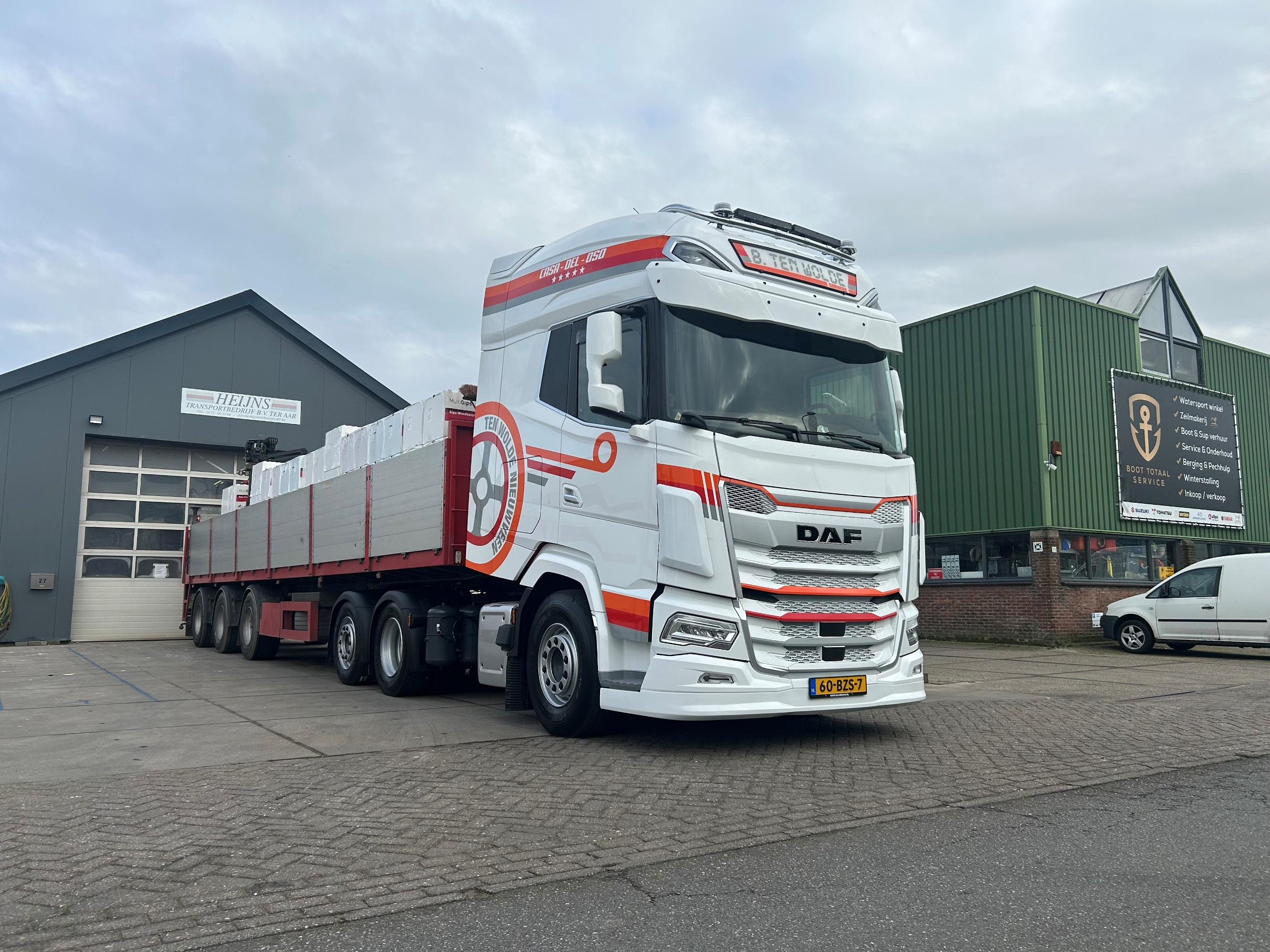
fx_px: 954
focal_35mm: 26
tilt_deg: +5.0
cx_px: 635
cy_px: 476
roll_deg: -0.1
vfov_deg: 53.1
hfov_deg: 67.3
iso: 50
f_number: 1.5
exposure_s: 1/2252
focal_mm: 5.7
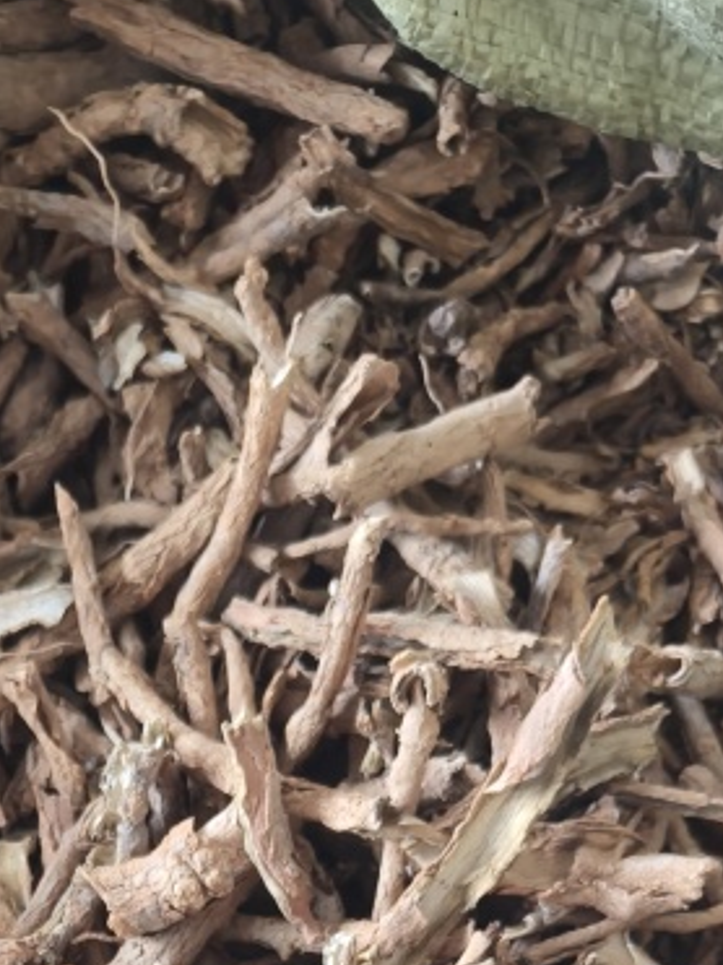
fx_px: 1923
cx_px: 39
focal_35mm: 69
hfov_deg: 20.7
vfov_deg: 24.1
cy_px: 1304
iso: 500
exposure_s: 1/33.3
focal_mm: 5.59
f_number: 1.8
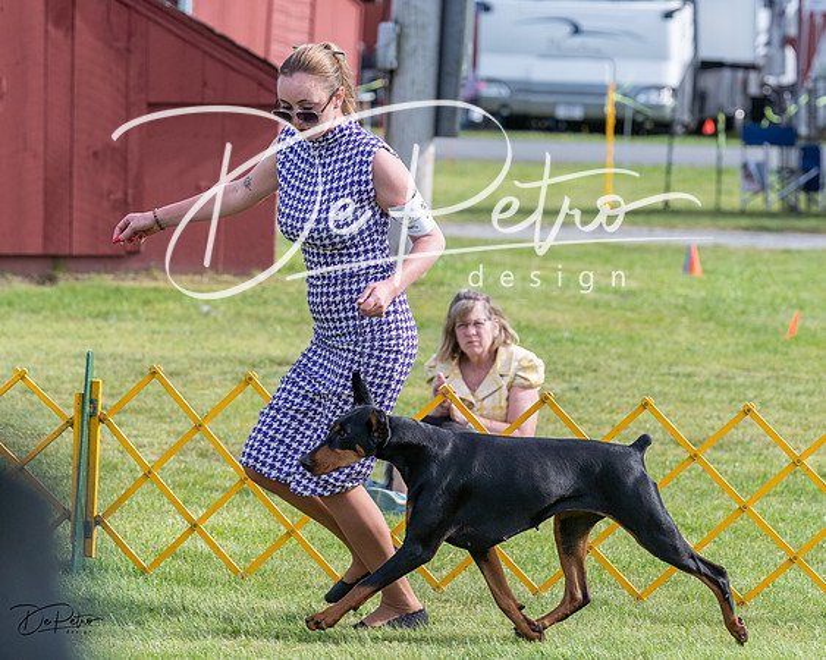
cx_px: 498
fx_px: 5655
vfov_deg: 6.7
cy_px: 287
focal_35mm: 231
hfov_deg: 8.4
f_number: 5.6
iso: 400
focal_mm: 182
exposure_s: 1/1250
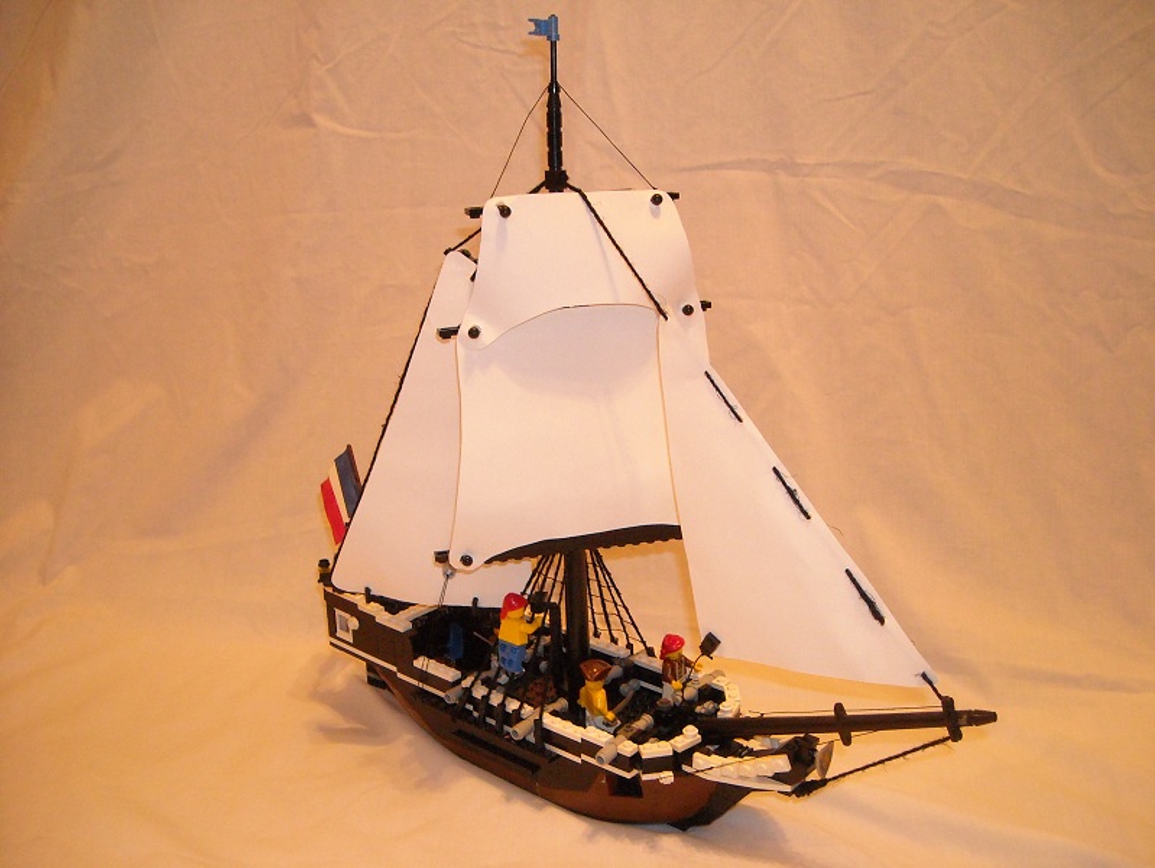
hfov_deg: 52.6
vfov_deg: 40.7
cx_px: 578
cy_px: 434
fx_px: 1168
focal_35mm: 35
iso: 400
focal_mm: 5.7
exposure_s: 1/15
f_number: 2.8
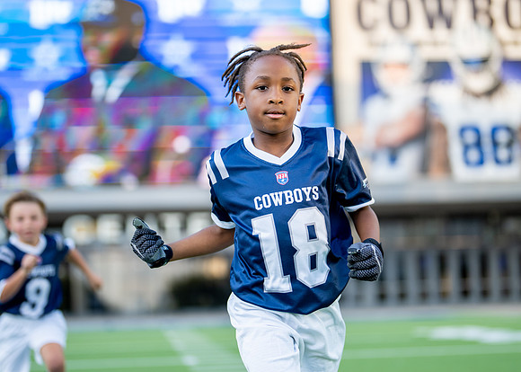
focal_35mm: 78
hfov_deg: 25.5
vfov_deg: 18.4
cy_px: 159
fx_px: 1150
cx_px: 247
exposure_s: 1/1600
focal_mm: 50
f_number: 1.2
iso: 125
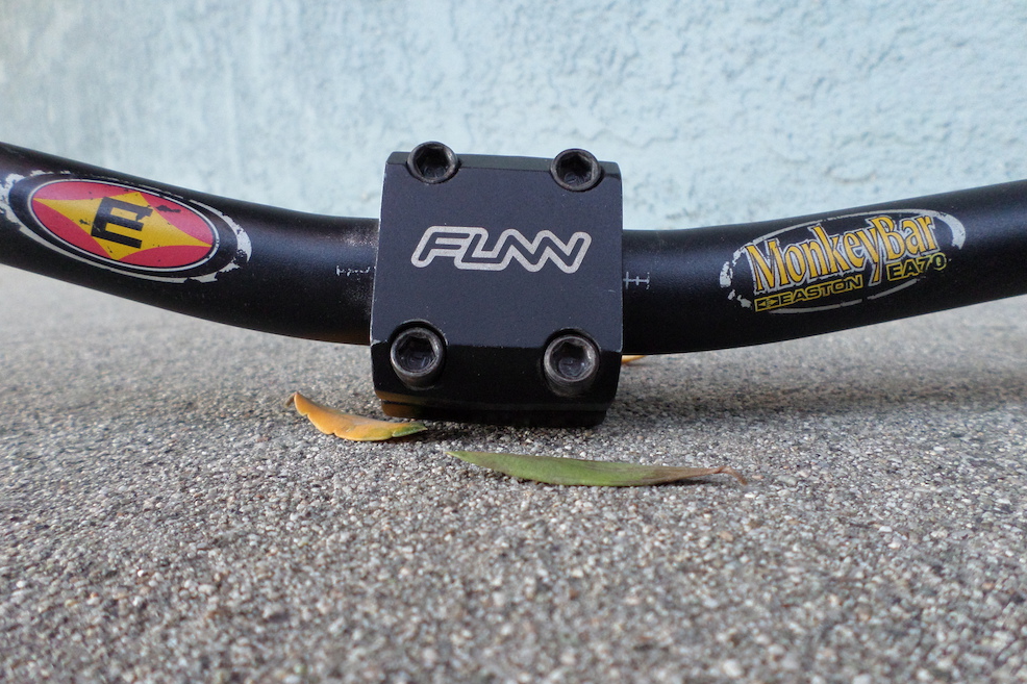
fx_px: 770
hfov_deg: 67.4
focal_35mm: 27
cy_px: 399
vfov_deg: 47.7
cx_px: 510
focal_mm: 4.5
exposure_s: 1/30
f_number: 2.5
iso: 160
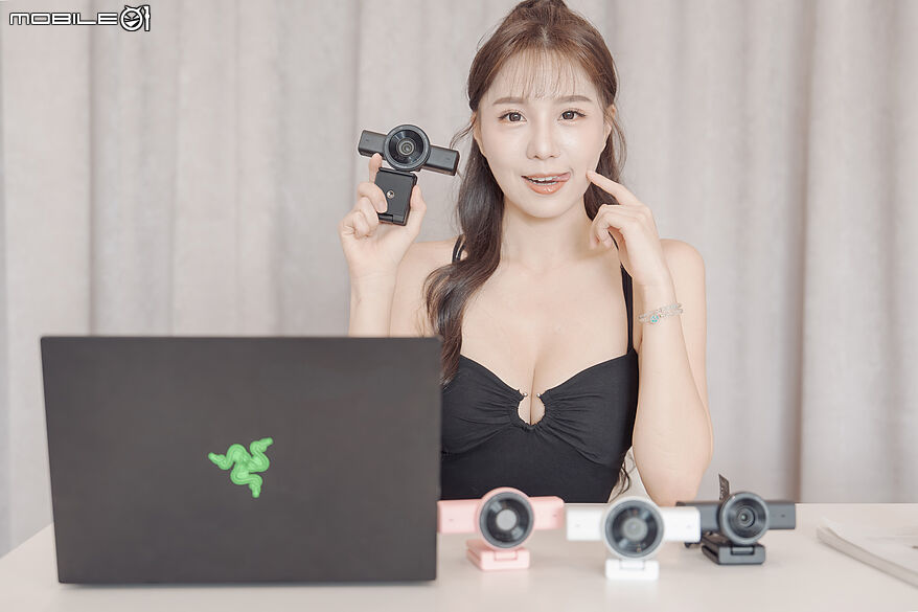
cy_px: 306
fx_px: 1198
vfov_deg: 28.6
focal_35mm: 47
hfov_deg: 41.9
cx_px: 459
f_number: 2.8
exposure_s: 1/60
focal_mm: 47
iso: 1000
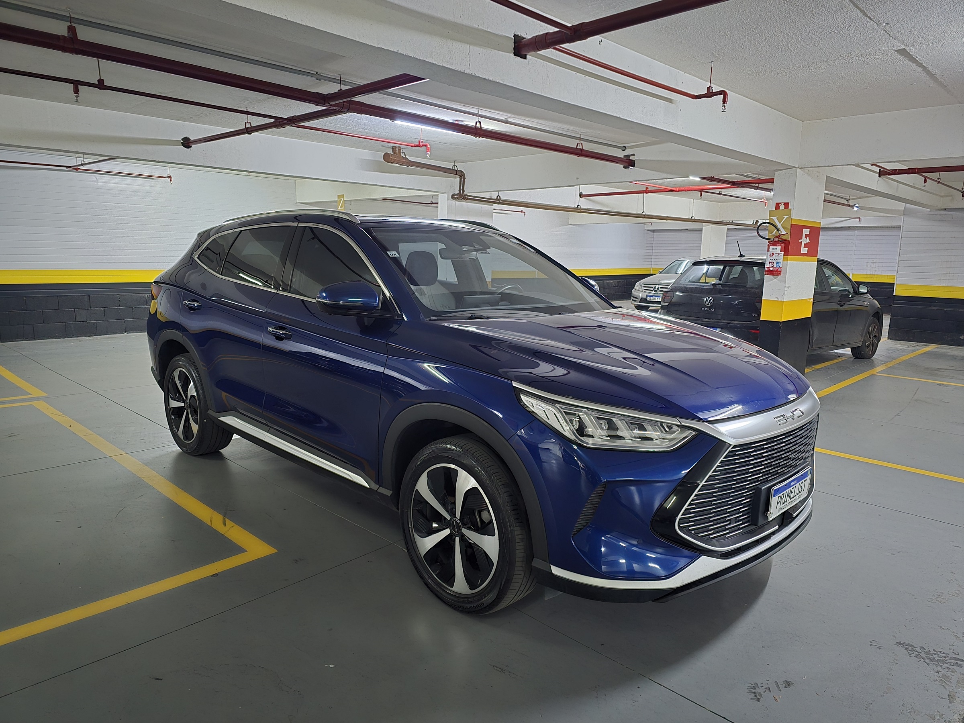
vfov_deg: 58.9
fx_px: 641
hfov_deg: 73.9
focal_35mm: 23
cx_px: 482
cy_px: 362
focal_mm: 6.3
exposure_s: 1/24
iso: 2500
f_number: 1.7
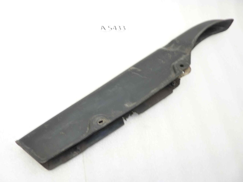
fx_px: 175
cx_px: 122
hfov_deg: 69.4
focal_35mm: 25
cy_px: 91
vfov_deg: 54.9
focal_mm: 4.1
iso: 125
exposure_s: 1/8
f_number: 3.3
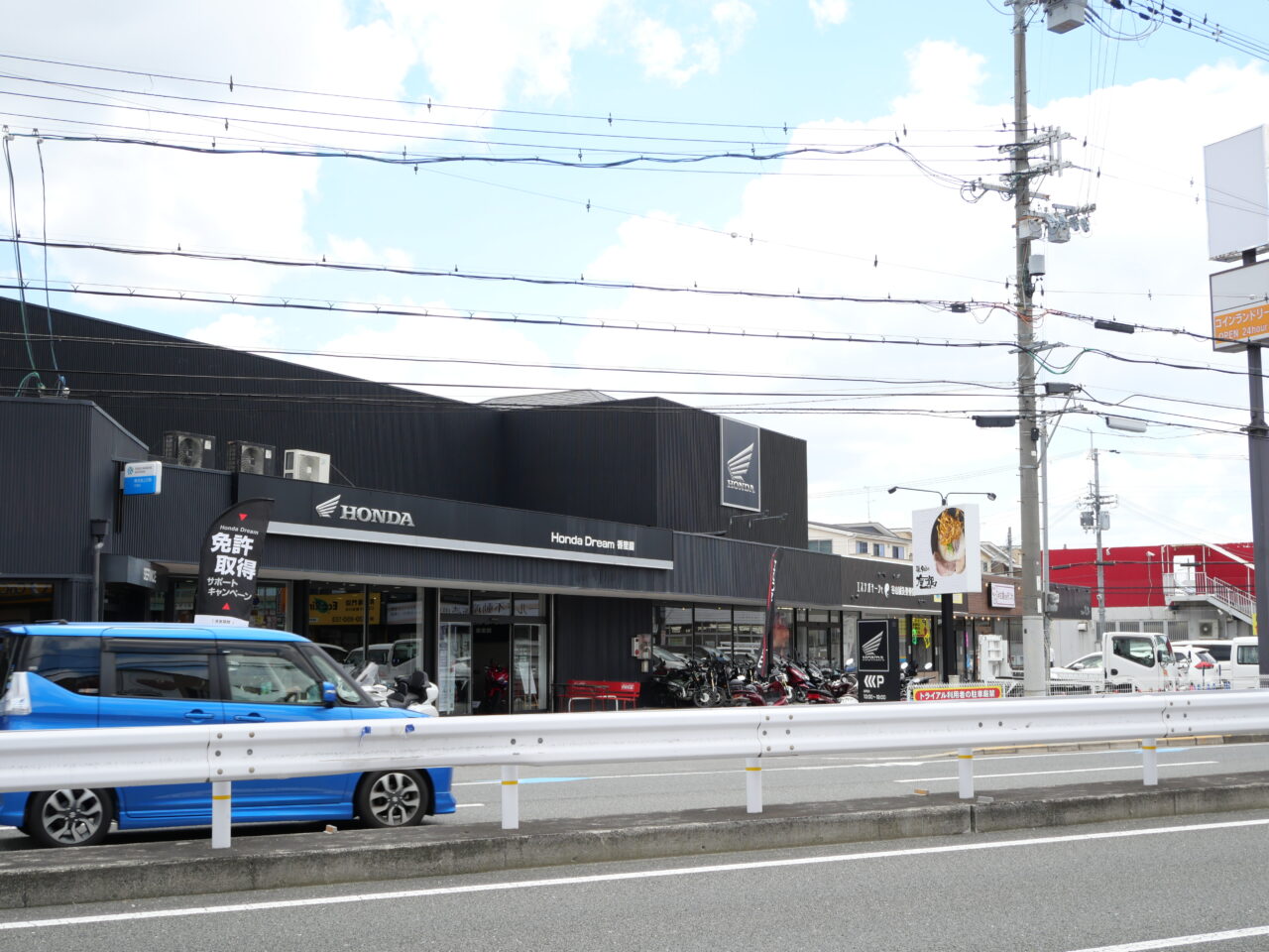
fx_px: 1613
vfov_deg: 32.9
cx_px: 634
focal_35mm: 44
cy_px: 476
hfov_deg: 42.9
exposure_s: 1/400
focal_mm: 22
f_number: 4.8
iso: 200
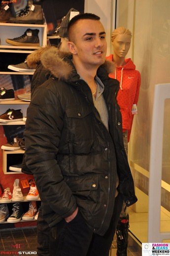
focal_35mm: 75
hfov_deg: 18.1
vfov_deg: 27.0
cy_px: 128
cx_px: 85
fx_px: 533
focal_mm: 50
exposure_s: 1/60
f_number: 6.3
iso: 1250
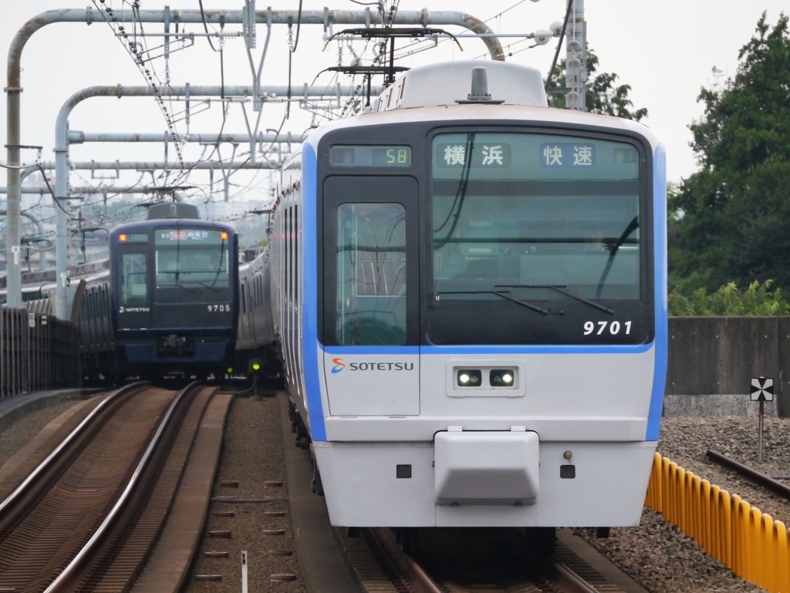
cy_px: 296
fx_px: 6850
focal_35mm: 300
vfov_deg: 5.0
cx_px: 395
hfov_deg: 6.6
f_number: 7.1
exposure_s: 1/800
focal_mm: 150
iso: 800
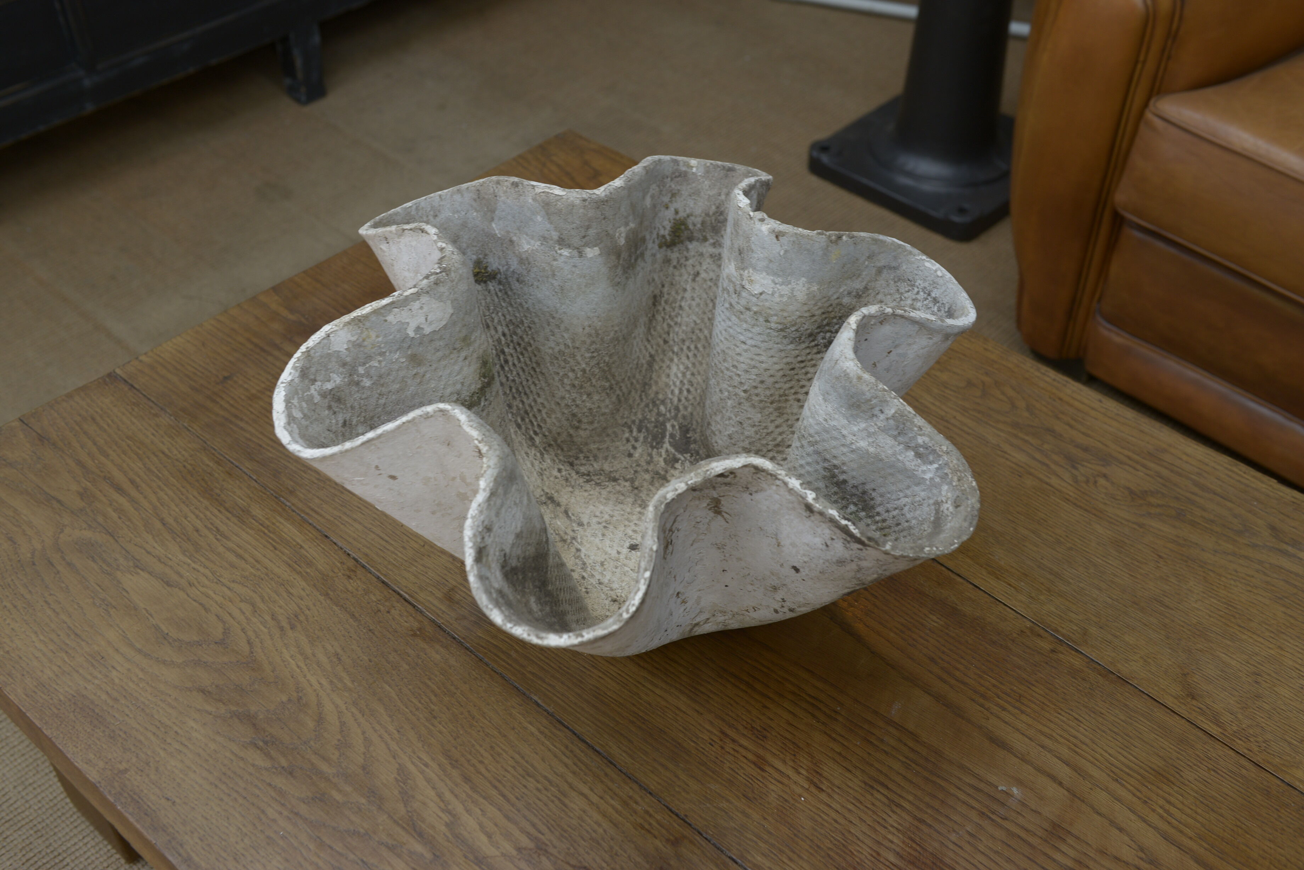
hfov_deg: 46.4
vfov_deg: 31.9
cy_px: 435
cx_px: 652
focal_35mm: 42
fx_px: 1522
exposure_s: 1/50
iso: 320
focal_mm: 42
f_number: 5.6
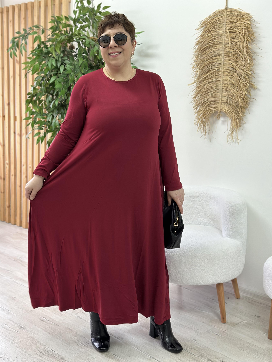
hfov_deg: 30.3
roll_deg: +0.9
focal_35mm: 48
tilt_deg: -11.9
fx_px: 503
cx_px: 136
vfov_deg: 39.7
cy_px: 181
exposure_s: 1/50
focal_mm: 6.86
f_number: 1.78
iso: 160
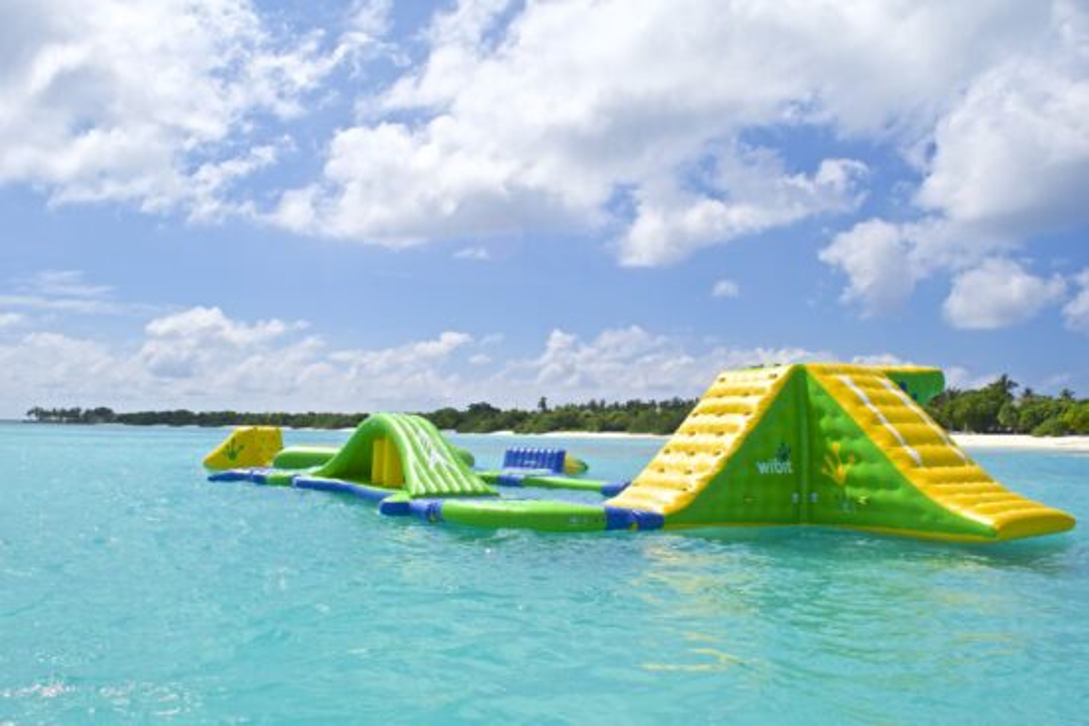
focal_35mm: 27
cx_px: 544
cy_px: 363
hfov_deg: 67.4
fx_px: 816
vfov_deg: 47.9
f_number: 13
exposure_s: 1/500
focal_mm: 18
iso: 200
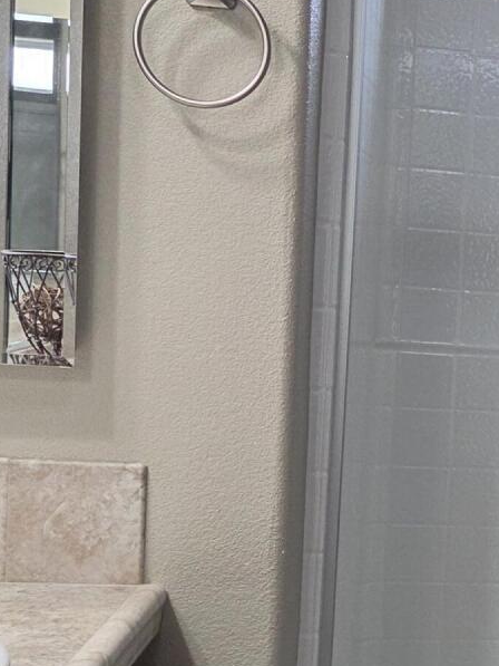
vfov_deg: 25.2
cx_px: 810
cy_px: 422
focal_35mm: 77
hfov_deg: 16.8
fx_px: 1479
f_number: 1.8
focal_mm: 5.4
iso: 160
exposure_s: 1/120
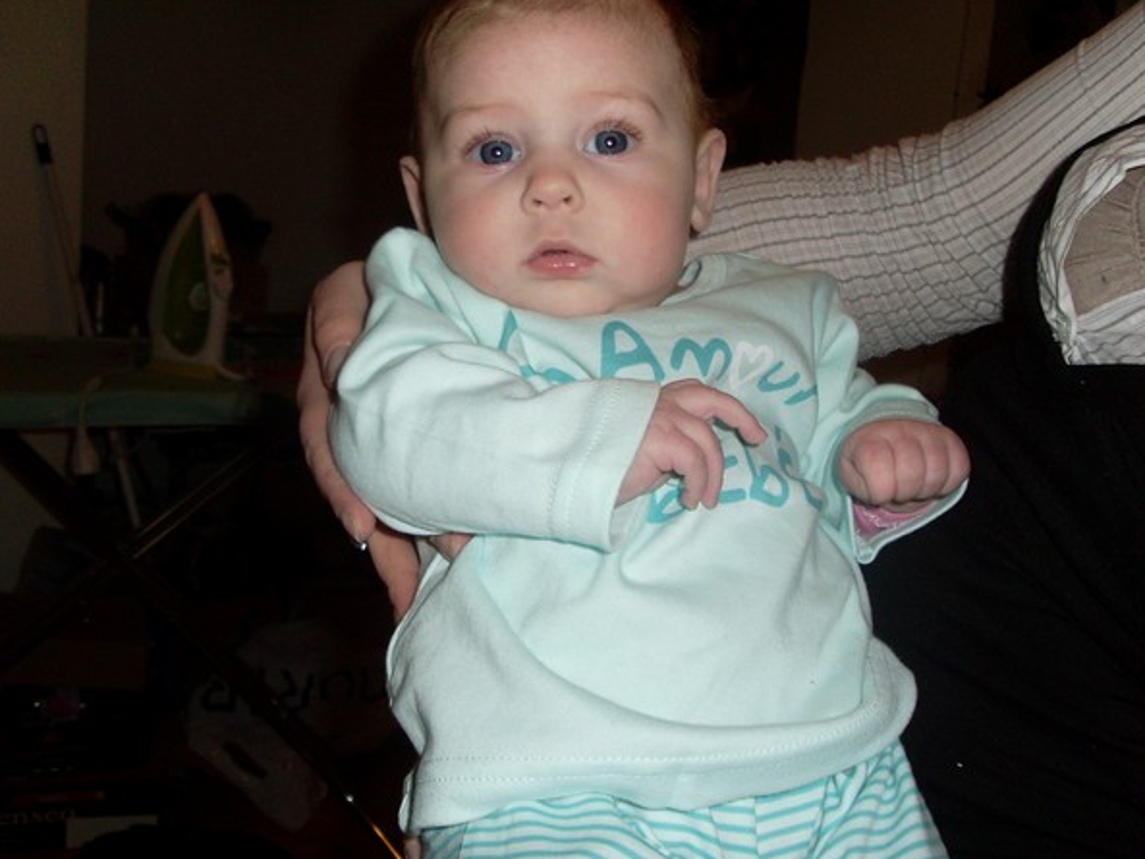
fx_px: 1356
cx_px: 589
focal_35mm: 41
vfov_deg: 35.1
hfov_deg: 45.8
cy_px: 452
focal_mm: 6.3
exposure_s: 1/45
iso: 100
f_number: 3
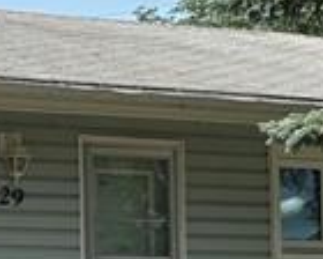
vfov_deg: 8.3
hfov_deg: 9.9
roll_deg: +1.2
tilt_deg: +4.8
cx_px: -215
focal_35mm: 186
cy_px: 213
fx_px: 1778
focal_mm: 5.96
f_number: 1.6
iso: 50
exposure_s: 1/3279
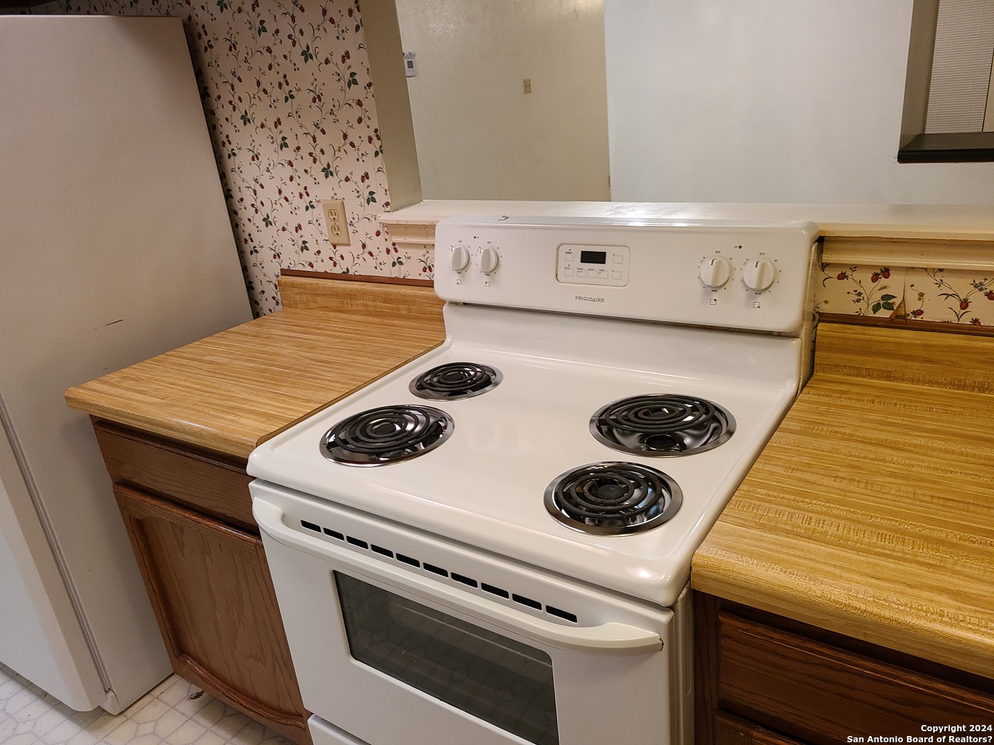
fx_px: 747
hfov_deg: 67.3
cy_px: 372
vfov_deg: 53.1
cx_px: 497
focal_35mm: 26
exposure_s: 1/60
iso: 200
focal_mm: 5.4
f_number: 1.8
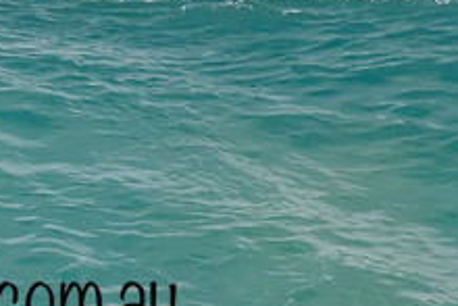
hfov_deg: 0.7
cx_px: 105
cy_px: 147
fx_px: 36943
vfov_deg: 0.5
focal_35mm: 2902
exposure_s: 1/2000
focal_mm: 800
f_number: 11
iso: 1600
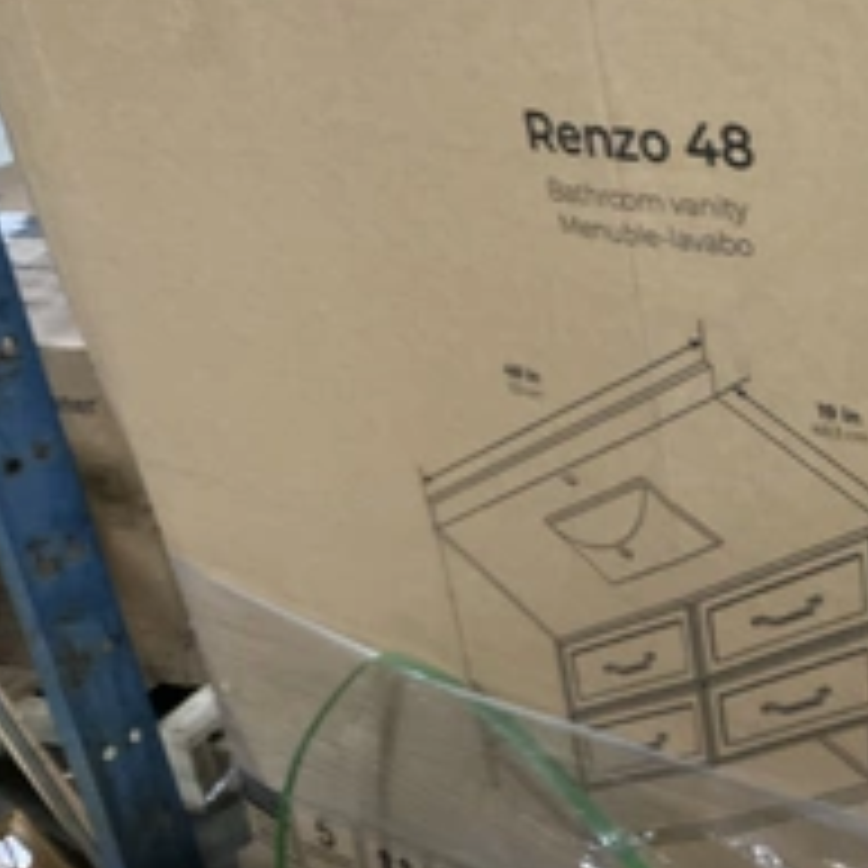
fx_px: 1504
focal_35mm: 53
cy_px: 355
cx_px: 859
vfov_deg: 32.1
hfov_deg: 30.1
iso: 320
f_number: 1.8
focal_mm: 3
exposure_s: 1/40
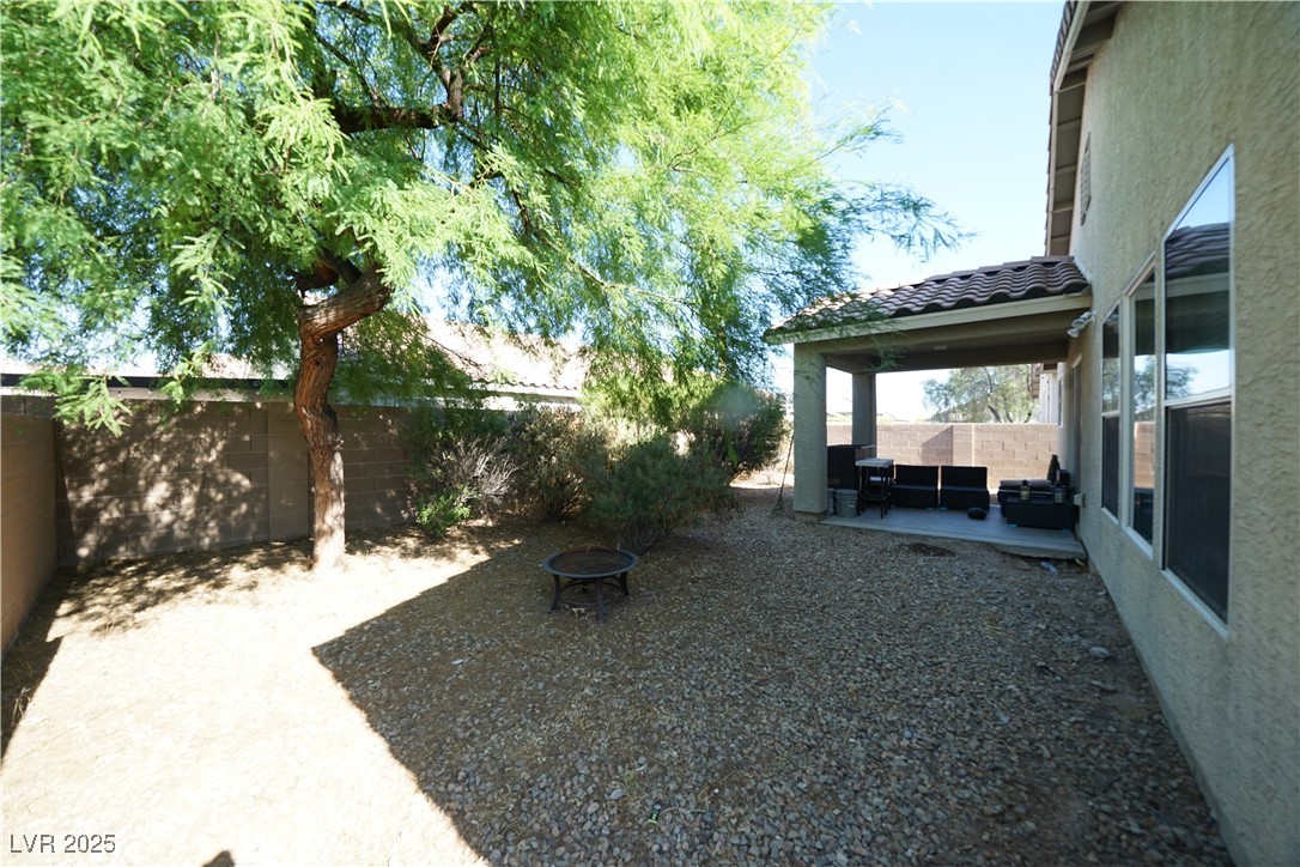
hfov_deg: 112.6
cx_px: 650
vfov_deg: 90.0
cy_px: 434
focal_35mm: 12
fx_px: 433
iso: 320
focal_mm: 12
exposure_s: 1/125
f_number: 7.1
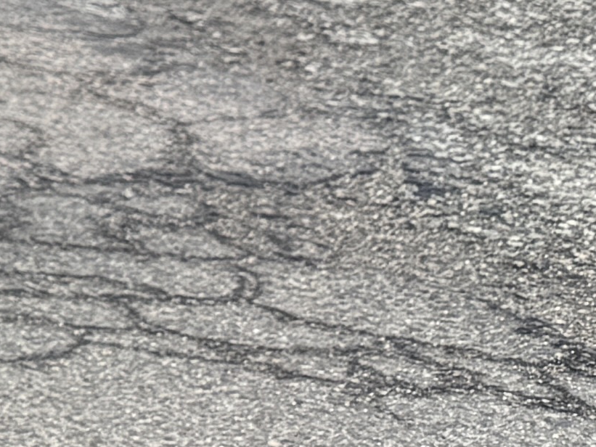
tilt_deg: -0.9
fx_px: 2876
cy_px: -583
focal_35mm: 167
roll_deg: -0.9
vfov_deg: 8.2
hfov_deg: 9.5
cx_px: -1123
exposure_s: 1/1524
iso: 80
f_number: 1.78
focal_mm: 6.76
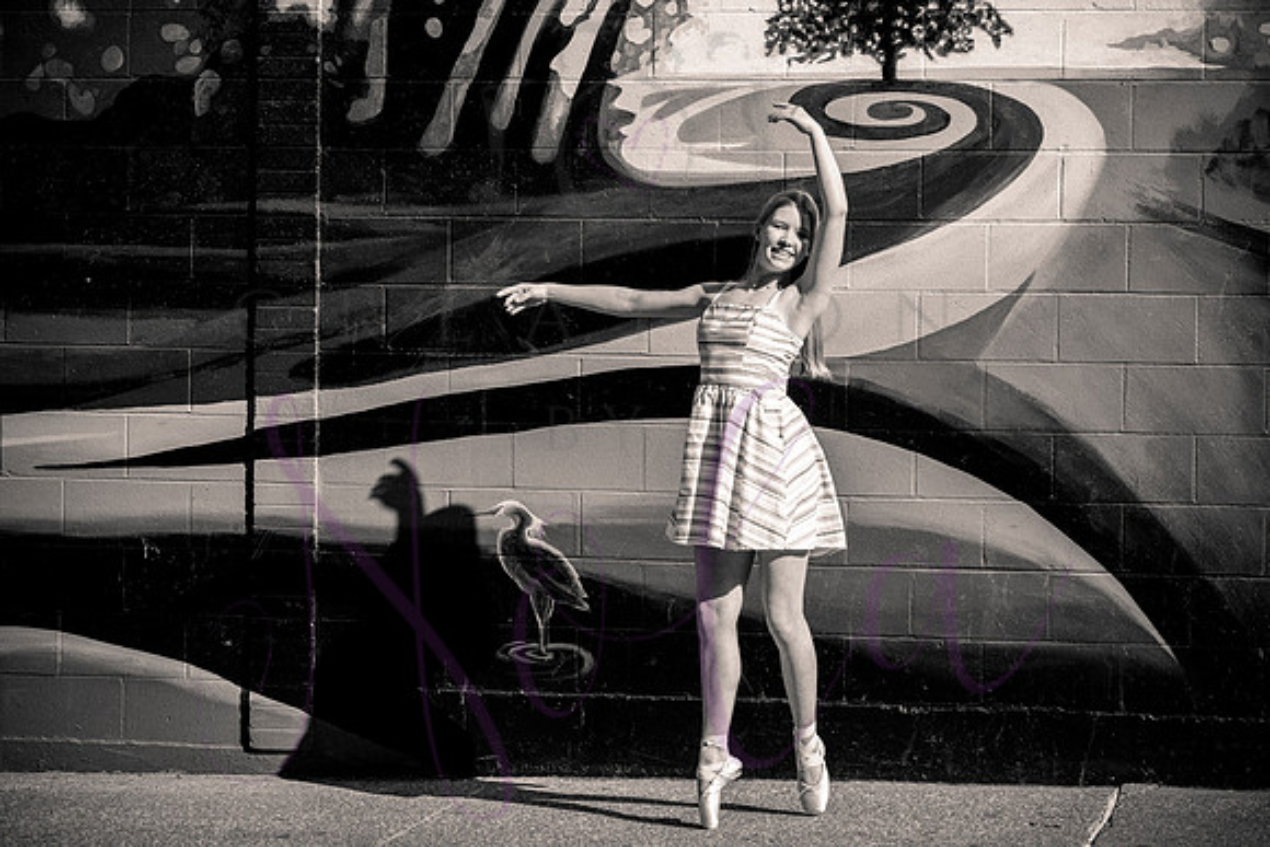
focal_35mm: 105
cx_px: 635
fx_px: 3705
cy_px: 424
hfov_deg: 19.5
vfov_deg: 13.0
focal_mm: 105
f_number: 9
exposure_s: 1/1000
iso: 400
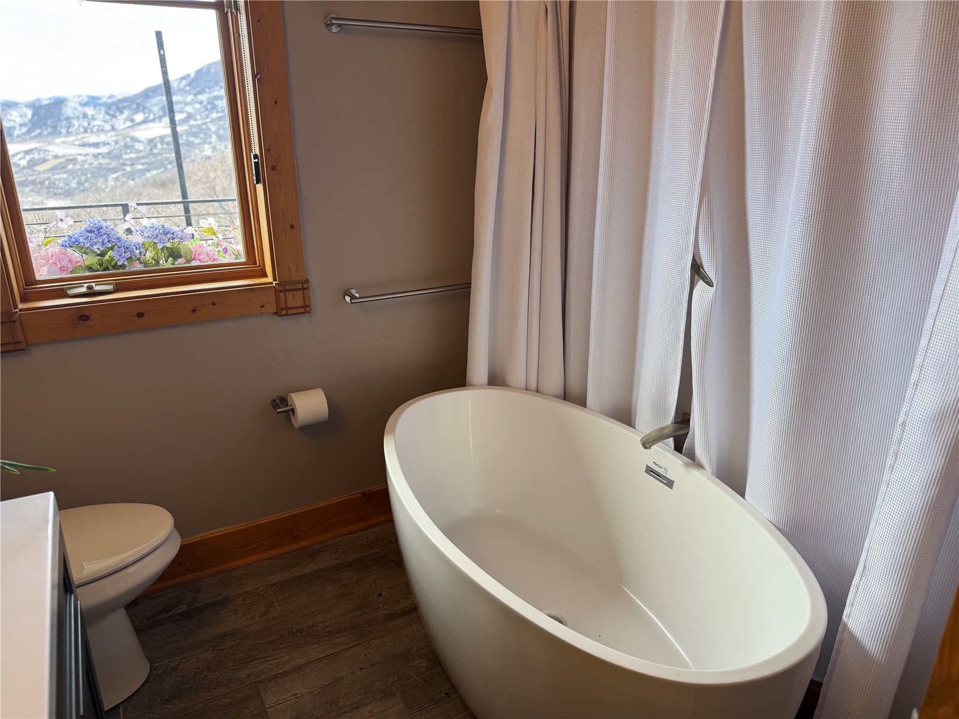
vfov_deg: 56.8
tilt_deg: -20.3
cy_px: 360
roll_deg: -0.5
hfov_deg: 71.6
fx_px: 665
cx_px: 480
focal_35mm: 24
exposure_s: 1/120
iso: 80
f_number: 1.78
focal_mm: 6.76
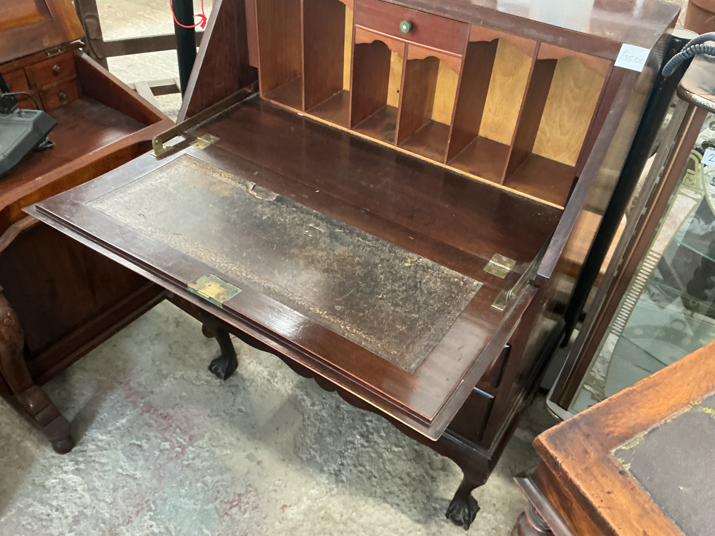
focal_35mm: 29
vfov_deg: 48.2
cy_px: 268
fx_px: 599
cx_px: 358
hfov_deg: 61.7
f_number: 1.8
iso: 320
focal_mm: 3
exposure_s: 1/33
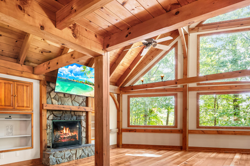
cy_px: 120
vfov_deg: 49.6
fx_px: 173
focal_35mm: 25
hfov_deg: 68.9
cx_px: 77
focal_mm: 16
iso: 800
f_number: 8
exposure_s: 1/6
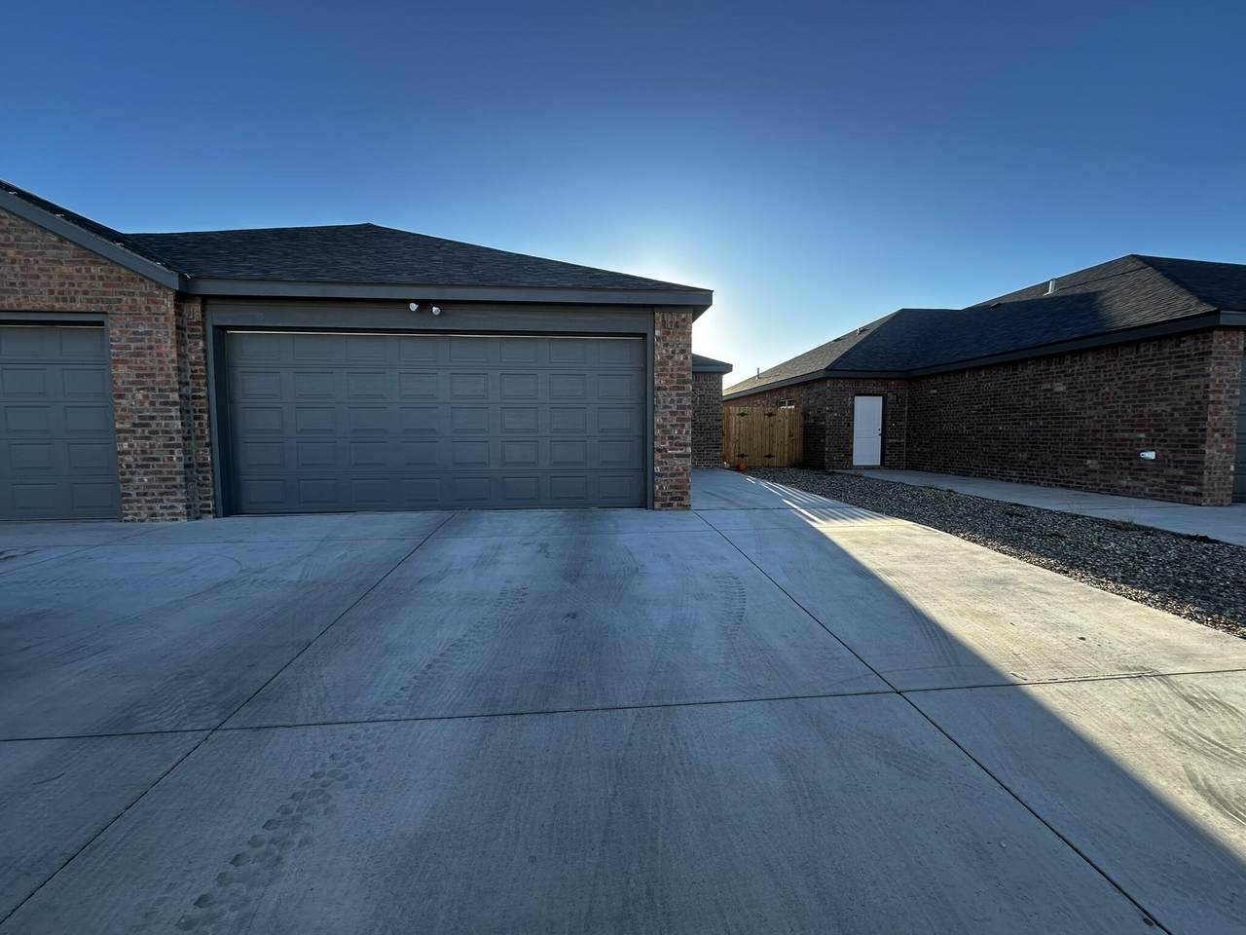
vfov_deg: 85.7
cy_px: 468
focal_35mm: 14
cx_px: 623
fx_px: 504
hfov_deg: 102.1
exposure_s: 1/461
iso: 40
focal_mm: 2.22
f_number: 2.2
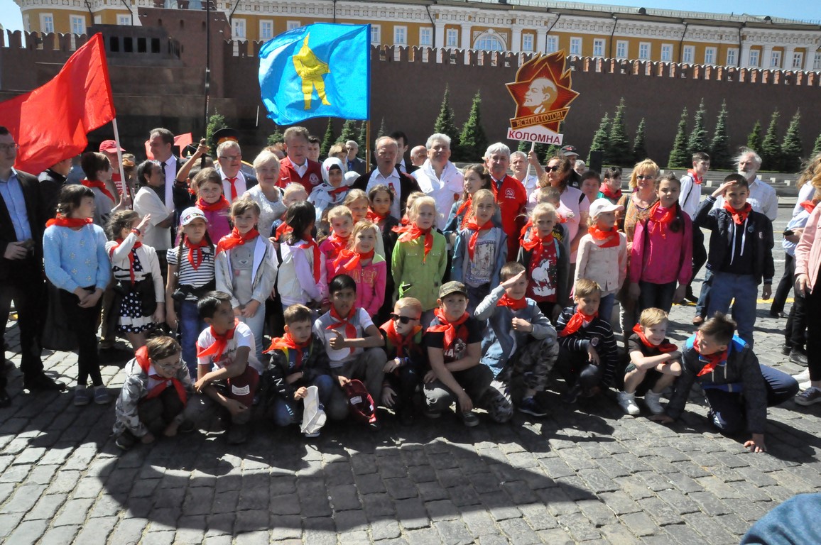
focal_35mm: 27
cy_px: 272
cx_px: 410
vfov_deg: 47.8
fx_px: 615
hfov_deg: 67.4
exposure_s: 1/1250
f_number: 18
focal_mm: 18
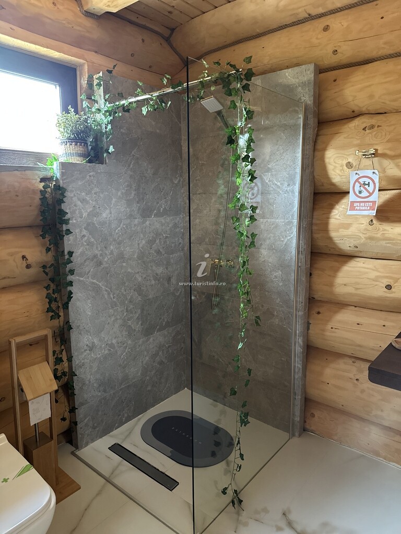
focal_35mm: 24
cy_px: 267
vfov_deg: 71.6
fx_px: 371
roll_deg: +0.5
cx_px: 200
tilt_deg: -10.5
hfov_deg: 56.8
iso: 1000
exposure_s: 1/44
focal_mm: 6.86
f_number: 1.78
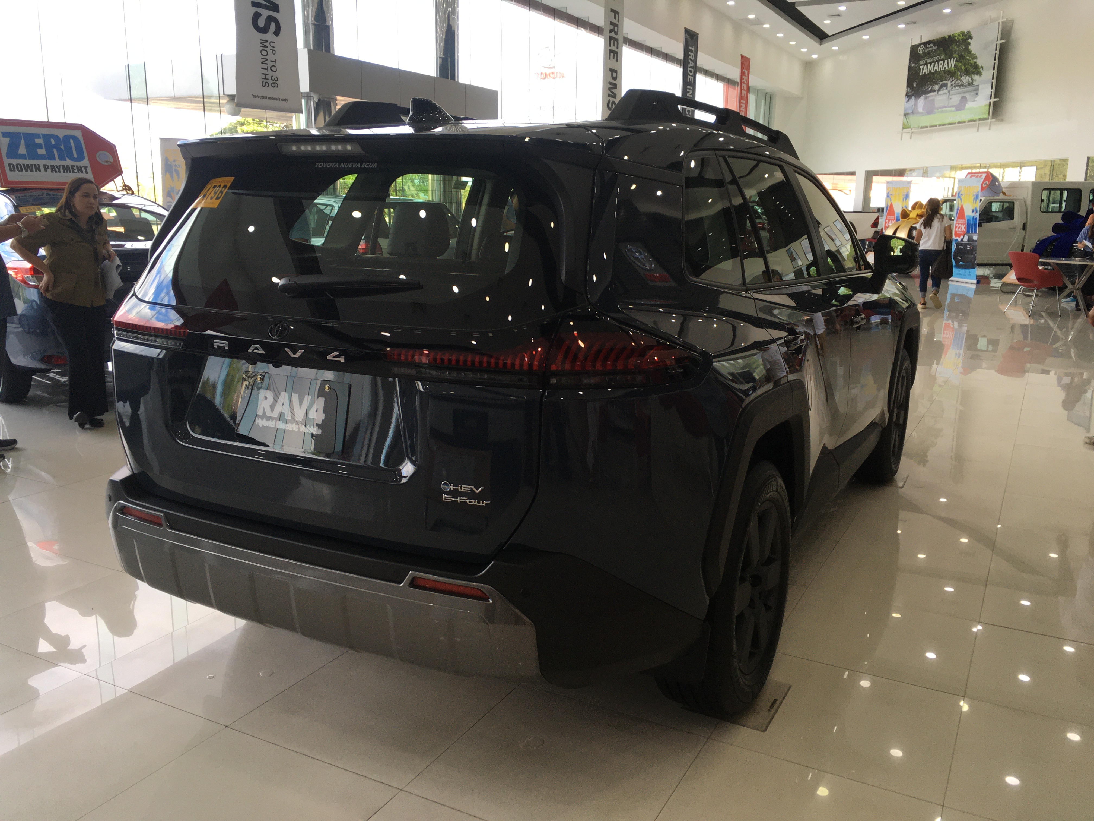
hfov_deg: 61.7
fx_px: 917
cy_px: 410
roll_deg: +0.2
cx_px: 547
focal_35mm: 29
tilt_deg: -16.4
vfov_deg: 48.2
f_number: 2.2
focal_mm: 4.15
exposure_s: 1/120
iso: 40
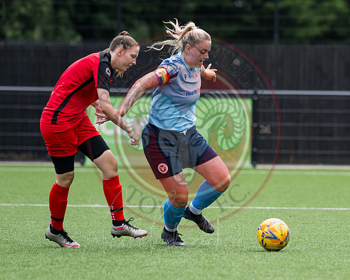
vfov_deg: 4.4
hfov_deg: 5.4
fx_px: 3679
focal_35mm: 355
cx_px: 320
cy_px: 146
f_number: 2
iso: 200
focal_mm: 135
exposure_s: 1/5000
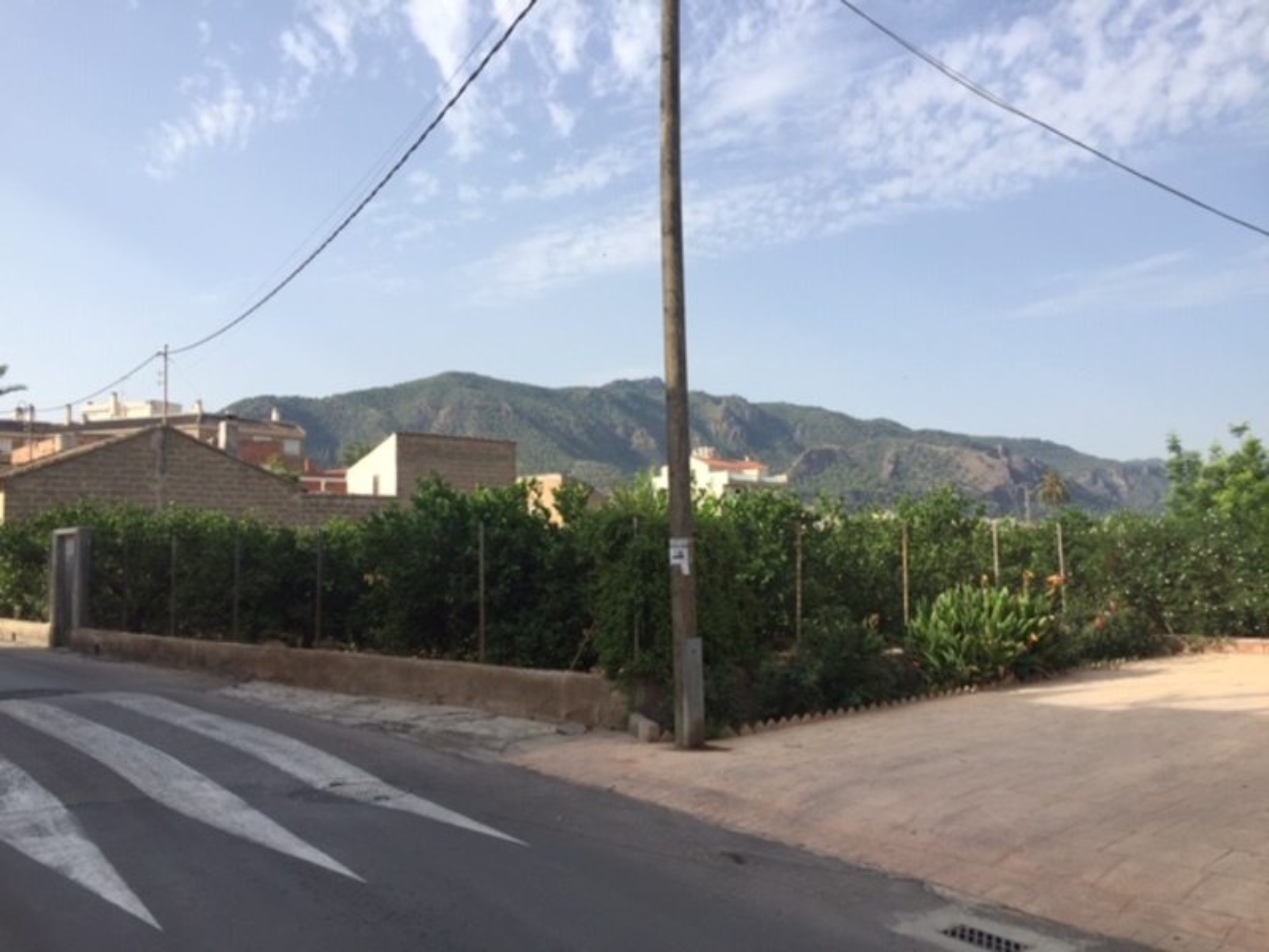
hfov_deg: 61.7
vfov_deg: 48.2
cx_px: 634
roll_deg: +0.3
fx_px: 1063
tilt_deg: +5.6
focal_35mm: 29
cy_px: 476
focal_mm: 4.15
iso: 32
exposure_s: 1/1412
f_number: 2.2
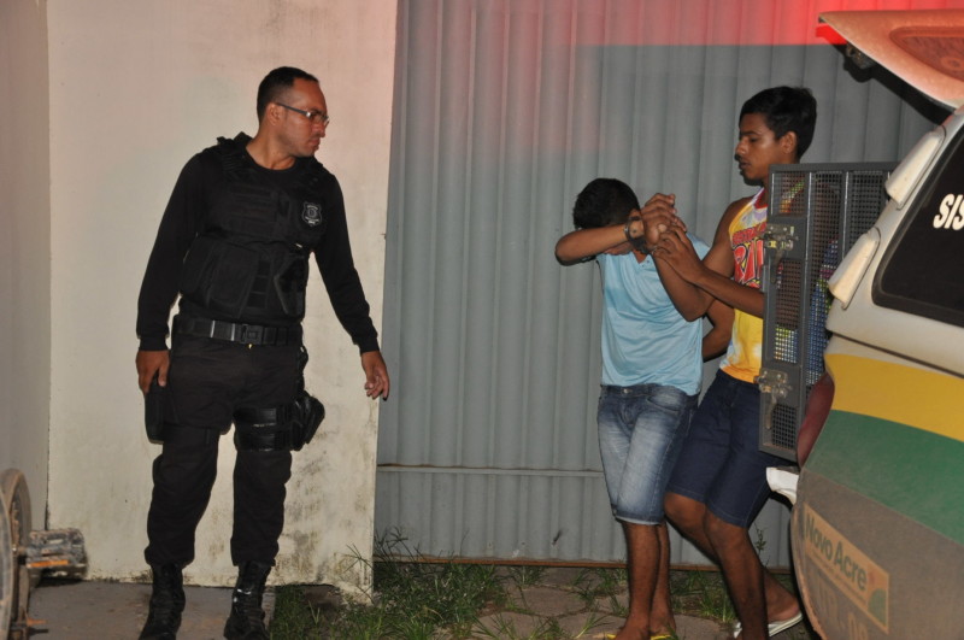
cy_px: 320
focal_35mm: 48
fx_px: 1284
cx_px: 482
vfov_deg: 28.0
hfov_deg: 41.2
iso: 800
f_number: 4.2
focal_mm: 32
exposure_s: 1/60
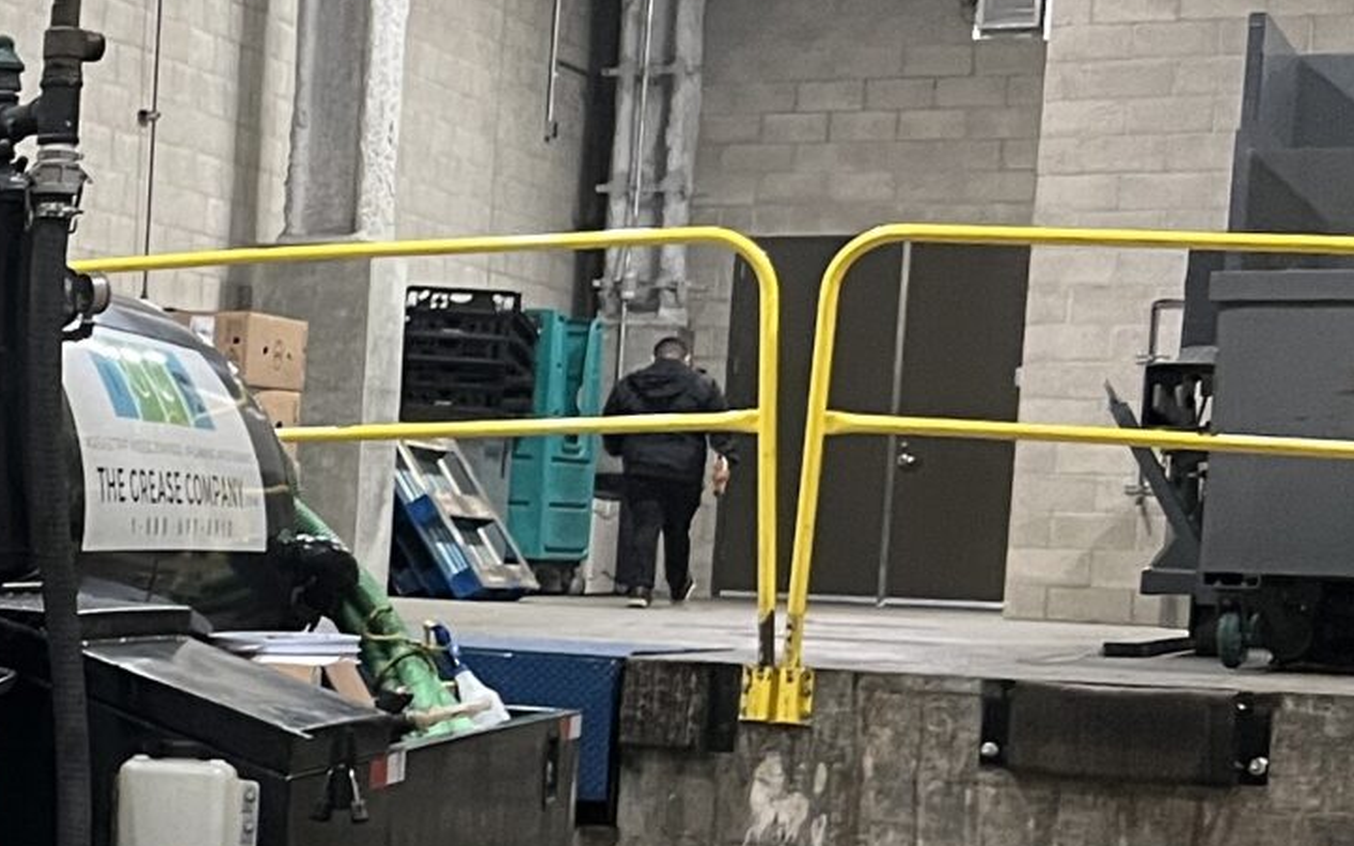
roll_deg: -0.8
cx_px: -985
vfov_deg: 13.3
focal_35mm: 98
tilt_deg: -5.9
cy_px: 722
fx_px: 3616
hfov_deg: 17.7
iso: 320
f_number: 1.5
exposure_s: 1/60
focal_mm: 5.7
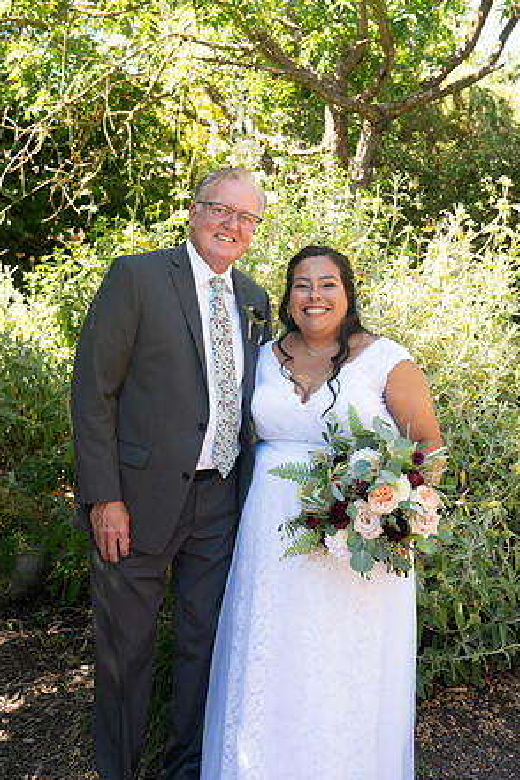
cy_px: 387
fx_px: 1062
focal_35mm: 49
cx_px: 262
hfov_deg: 27.5
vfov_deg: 40.3
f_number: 4.5
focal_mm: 48
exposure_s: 1/320
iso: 640
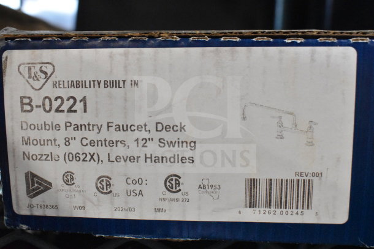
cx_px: 187
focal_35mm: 42
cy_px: 124
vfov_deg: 31.9
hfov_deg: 46.4
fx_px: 436
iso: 6400
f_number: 6.3
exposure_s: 1/160
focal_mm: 28
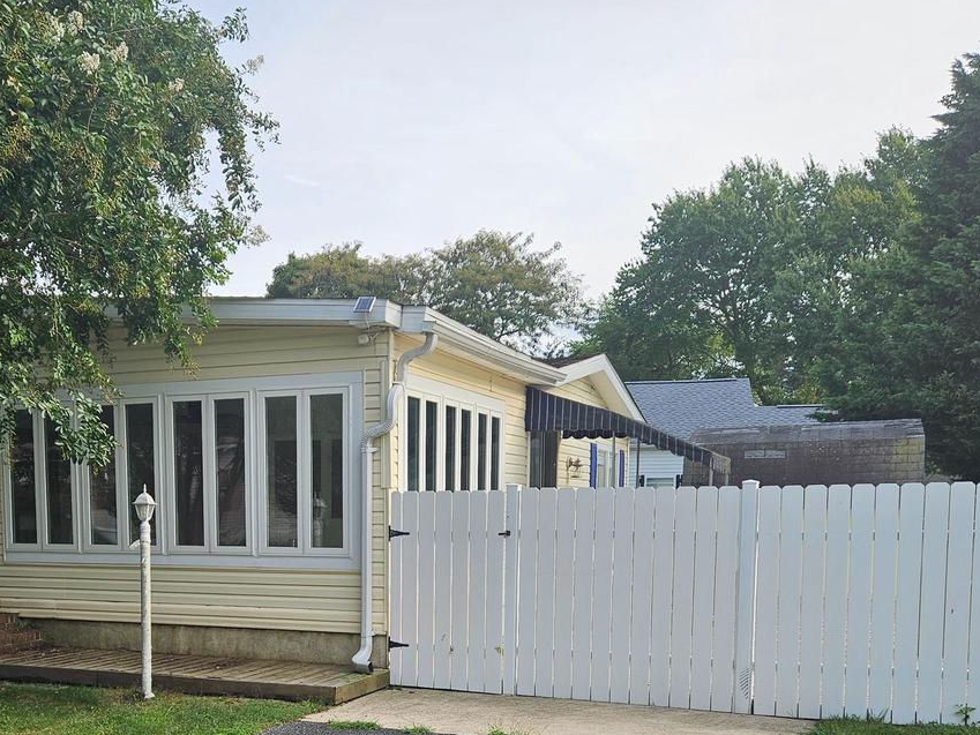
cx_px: 349
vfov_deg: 35.4
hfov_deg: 47.3
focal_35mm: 39
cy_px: 608
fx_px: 1104
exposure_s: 1/504
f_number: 1.8
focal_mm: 5.4
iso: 25
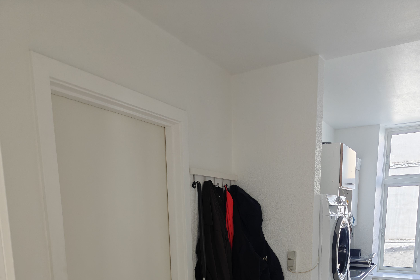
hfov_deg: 57.2
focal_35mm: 33
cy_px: 286
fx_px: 385
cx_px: 210
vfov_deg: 35.7
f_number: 1.6
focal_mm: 6.06
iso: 250
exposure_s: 1/282
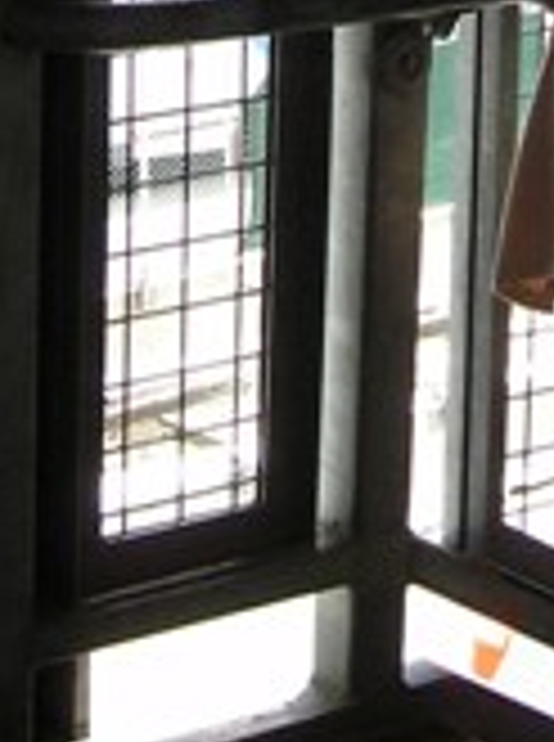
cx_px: 387
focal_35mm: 154
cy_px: -384
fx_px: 3299
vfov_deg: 12.2
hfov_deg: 9.6
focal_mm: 6.3
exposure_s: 1/90.4
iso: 50
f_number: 3.2
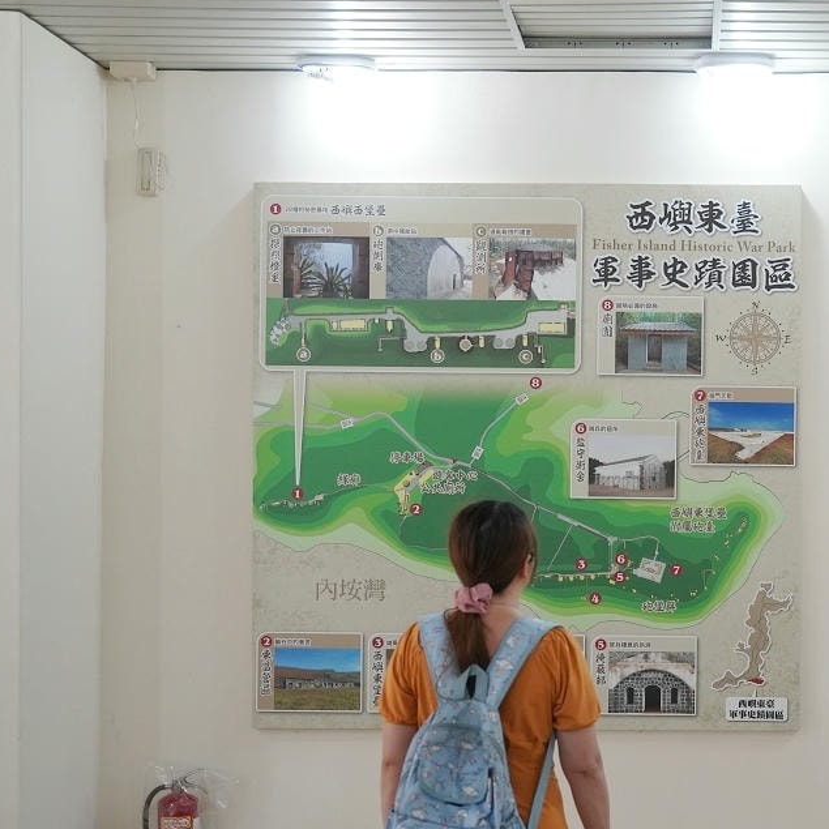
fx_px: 1653
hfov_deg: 27.3
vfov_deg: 28.1
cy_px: 516
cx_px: 730
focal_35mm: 61
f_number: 3.2
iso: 1600
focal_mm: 38
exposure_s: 1/160
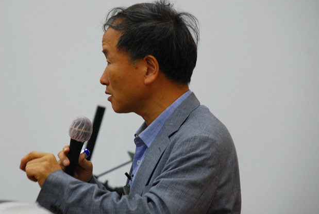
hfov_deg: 7.9
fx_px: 2322
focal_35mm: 262
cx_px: 128
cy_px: 91
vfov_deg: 5.3
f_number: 5.6
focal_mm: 135
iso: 450
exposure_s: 1/30
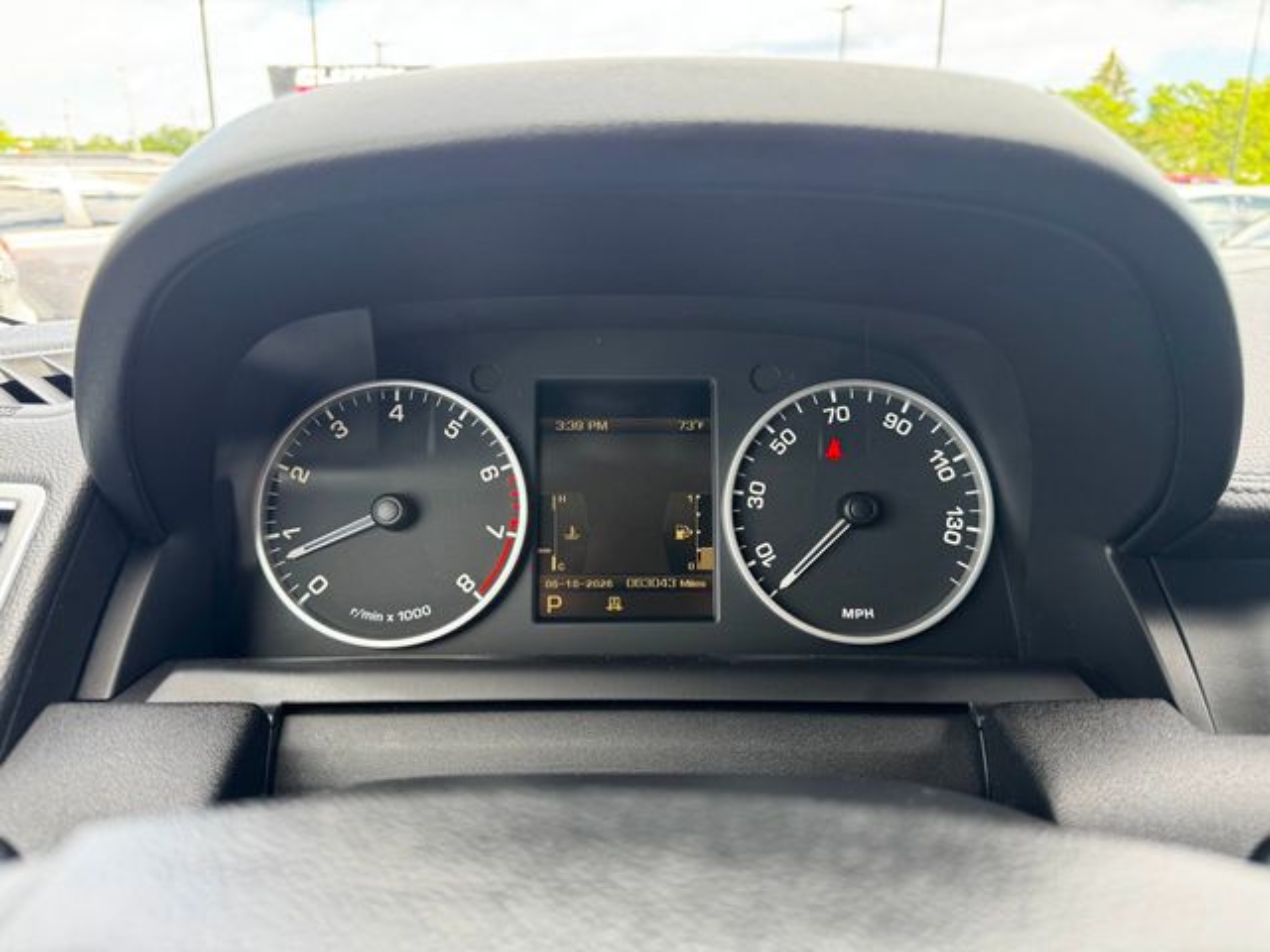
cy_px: 476
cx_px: 635
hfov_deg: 71.6
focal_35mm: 24
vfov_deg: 56.8
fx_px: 881
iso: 100
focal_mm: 6.76
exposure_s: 1/134
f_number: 1.78
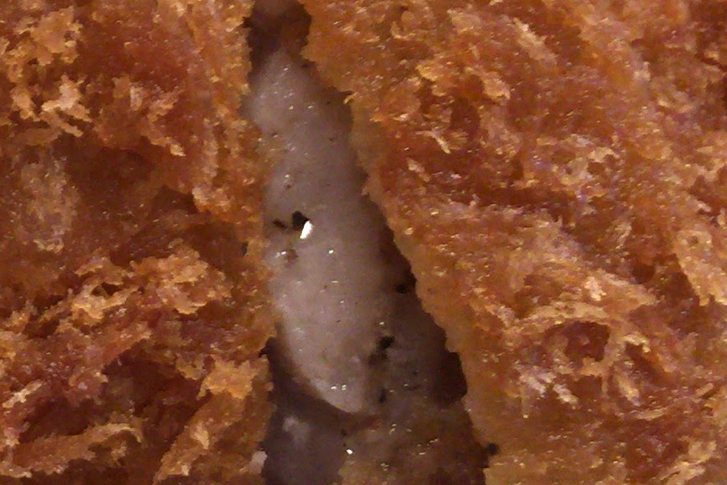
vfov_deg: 12.1
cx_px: -426
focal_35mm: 113
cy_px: 159
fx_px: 2282
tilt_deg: -59.1
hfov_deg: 16.2
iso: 125
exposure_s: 1/30
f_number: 2.2
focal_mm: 4.15
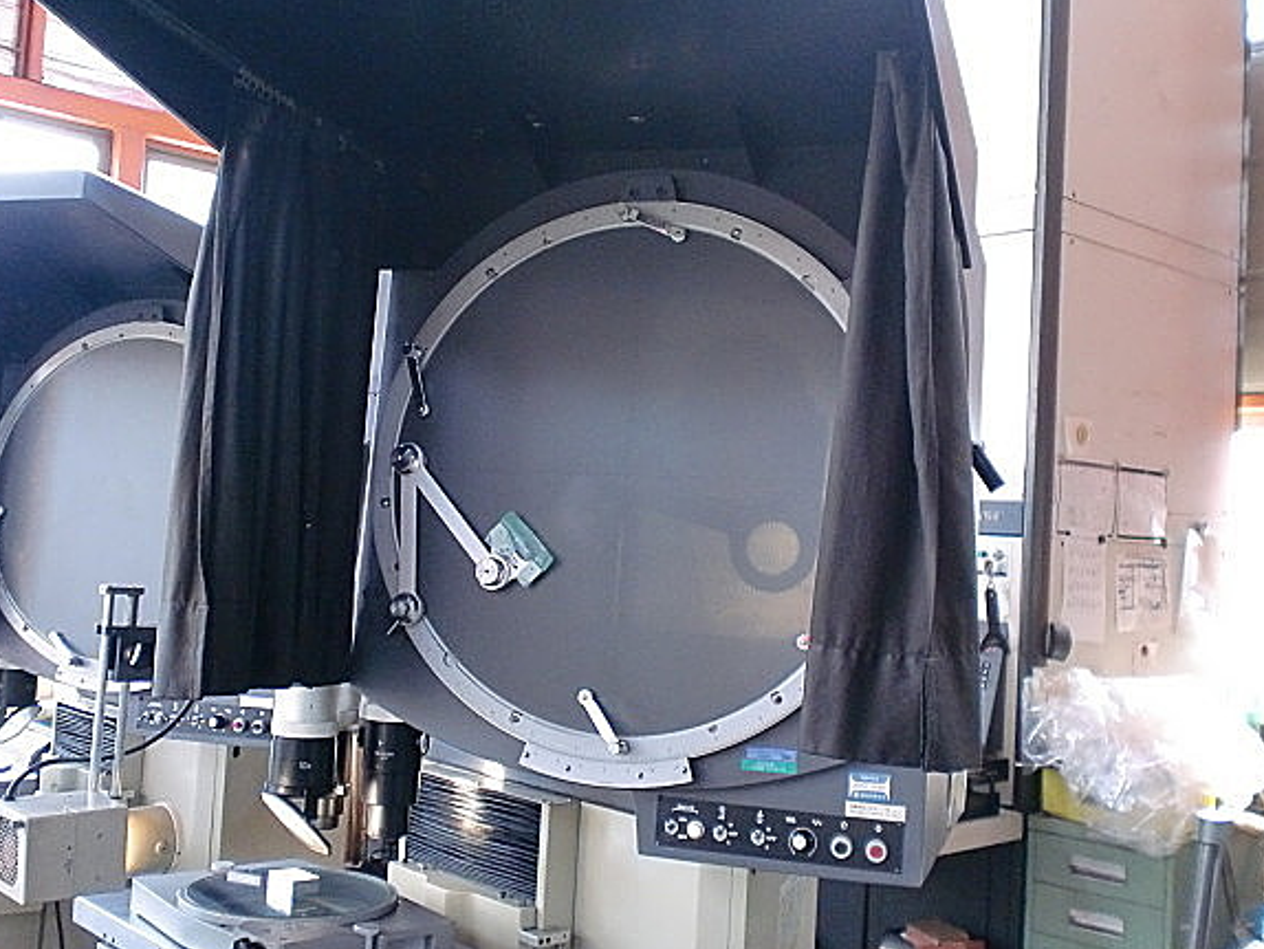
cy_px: 458
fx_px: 1425
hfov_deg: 47.8
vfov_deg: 36.8
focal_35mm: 39
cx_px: 639
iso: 320
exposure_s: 1/60
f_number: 3.1
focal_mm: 6.3
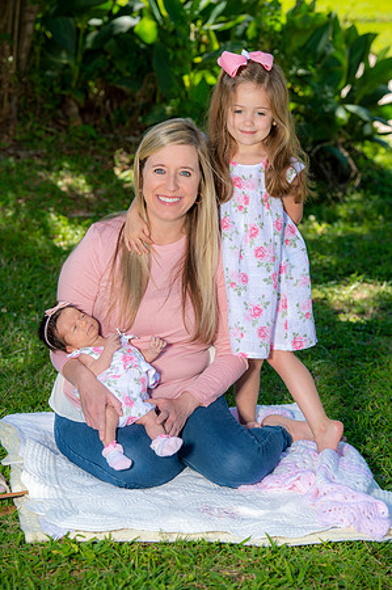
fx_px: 1964
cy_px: 295
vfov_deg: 17.1
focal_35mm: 120
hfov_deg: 11.4
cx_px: 196
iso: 100
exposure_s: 1/160
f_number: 5.6
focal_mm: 120
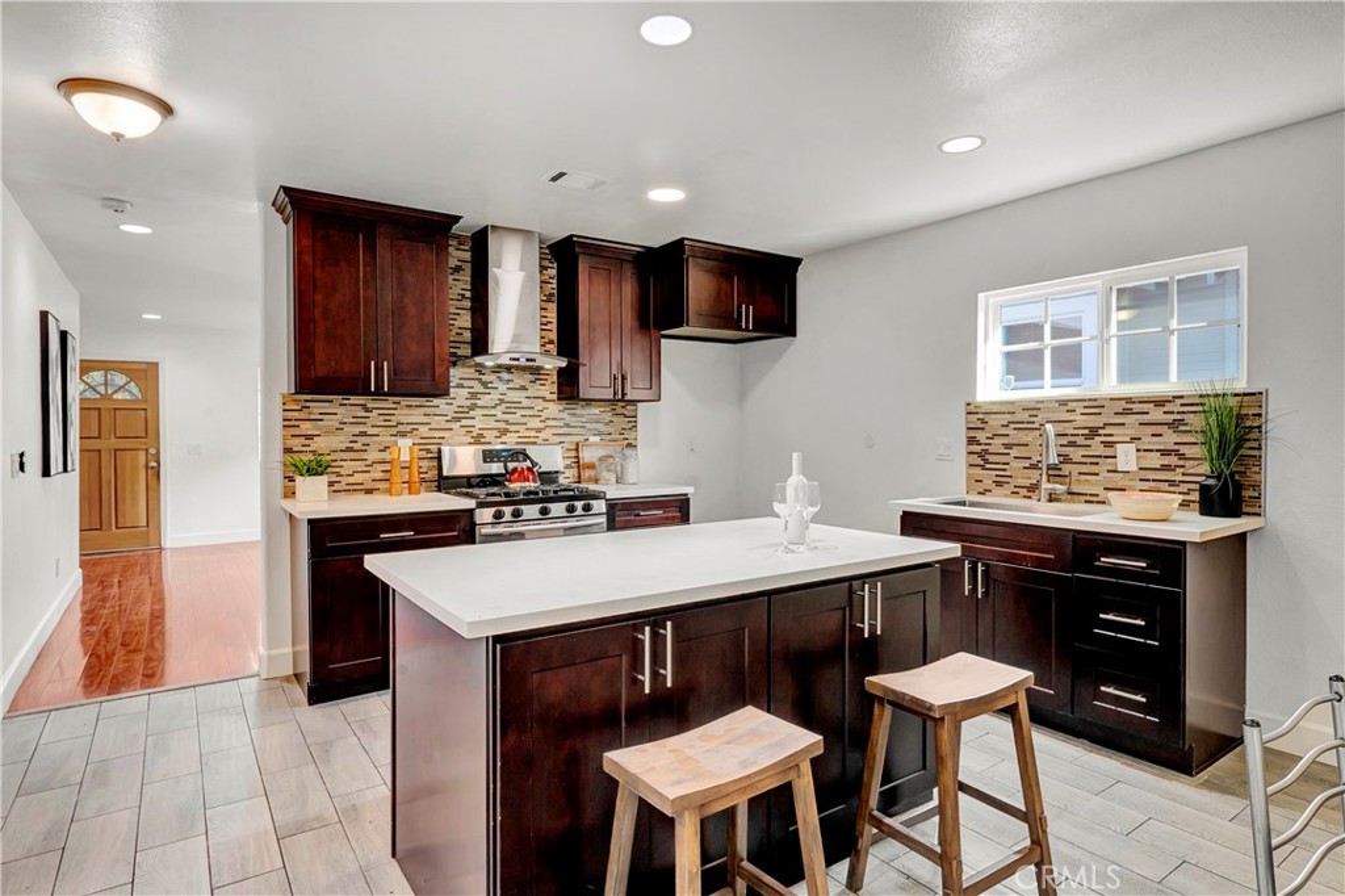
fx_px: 672
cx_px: 672
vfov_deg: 67.3
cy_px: 448
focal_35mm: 18
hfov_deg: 90.0
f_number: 14
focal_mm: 12
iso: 400
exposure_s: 1/3
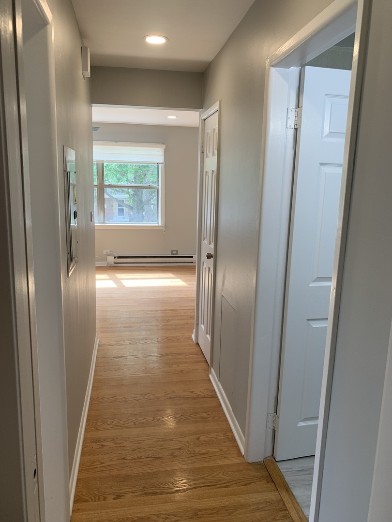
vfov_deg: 67.3
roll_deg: -0.7
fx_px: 393
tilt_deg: -11.9
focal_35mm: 26
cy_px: 261
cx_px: 196
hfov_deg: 53.1
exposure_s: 1/120
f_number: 1.8
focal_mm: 4.25
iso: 64
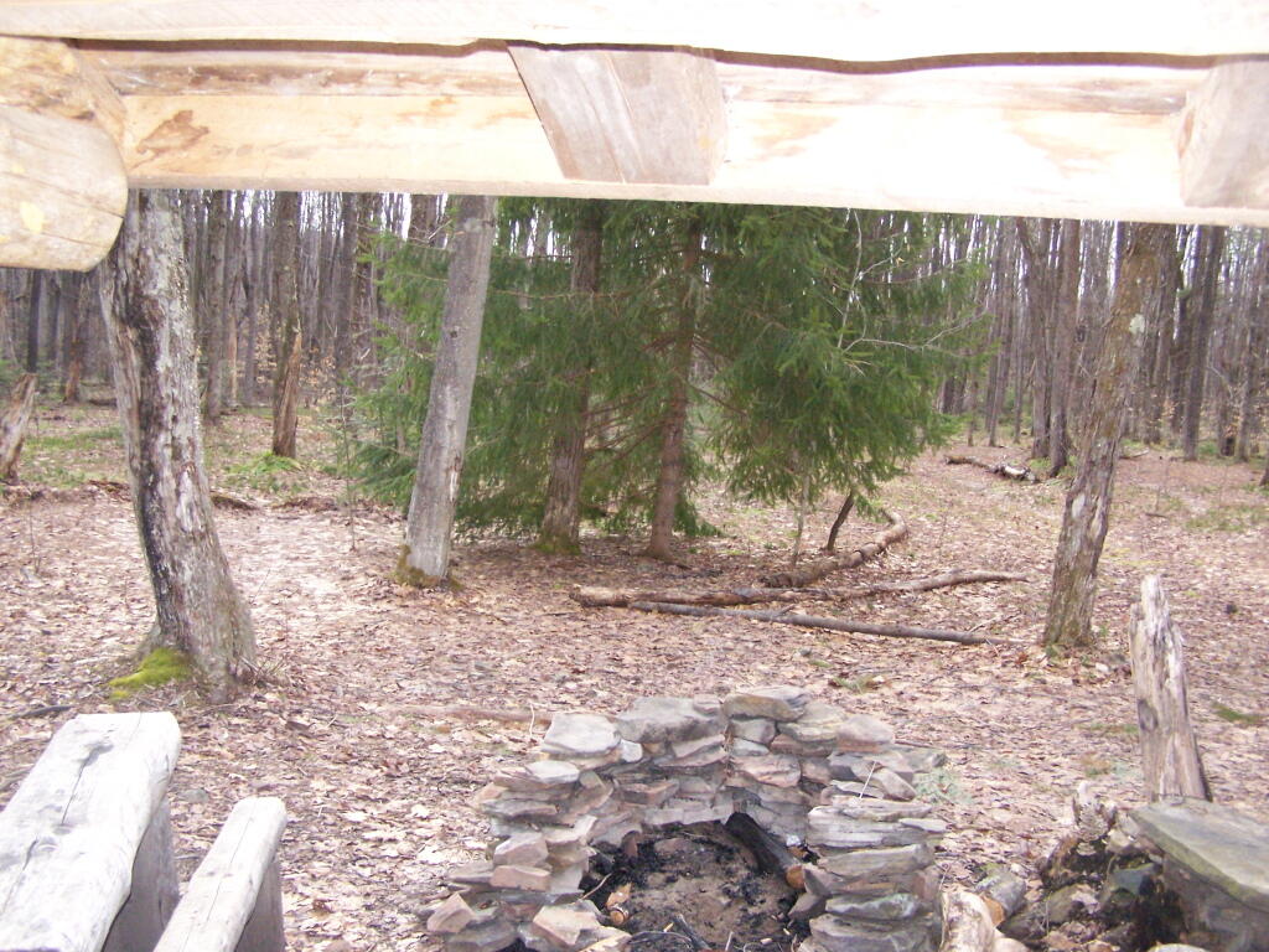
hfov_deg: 49.0
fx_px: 1393
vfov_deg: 37.7
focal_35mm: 38
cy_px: 476
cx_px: 634
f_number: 2.8
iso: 400
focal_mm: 6.3
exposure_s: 1/500
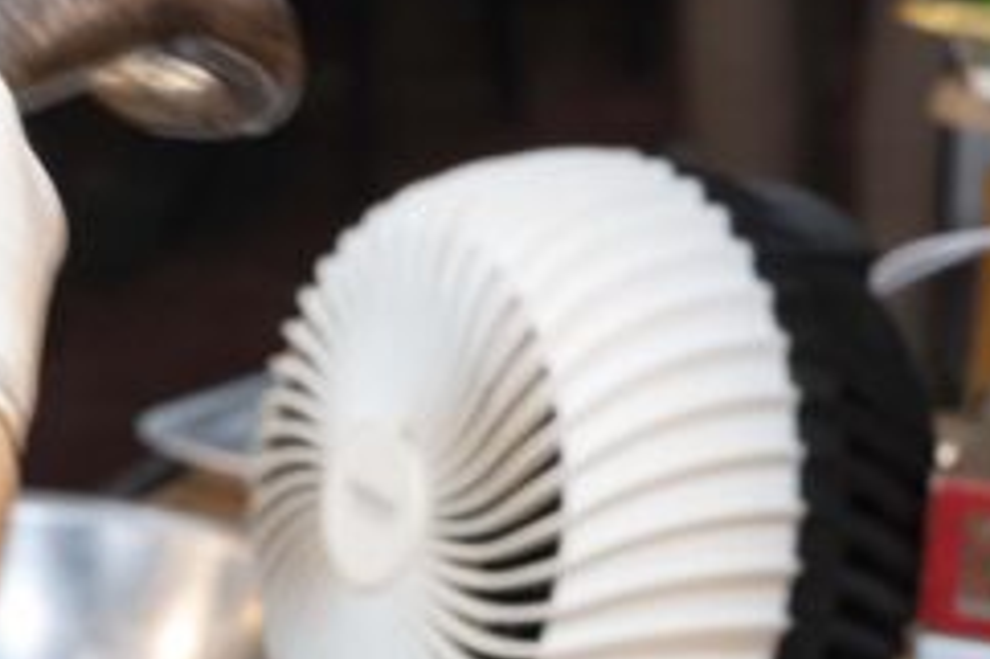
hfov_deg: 8.8
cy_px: 1222
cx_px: 327
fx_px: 6403
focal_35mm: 233
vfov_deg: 5.8
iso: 1600
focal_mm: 55
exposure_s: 1/160
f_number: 5.6
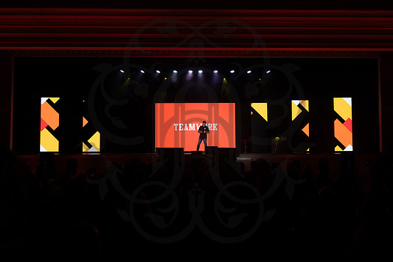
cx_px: 196
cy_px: 131
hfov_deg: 54.4
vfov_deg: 37.9
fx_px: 382
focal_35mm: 35
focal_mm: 35
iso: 800
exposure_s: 1/160
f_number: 4
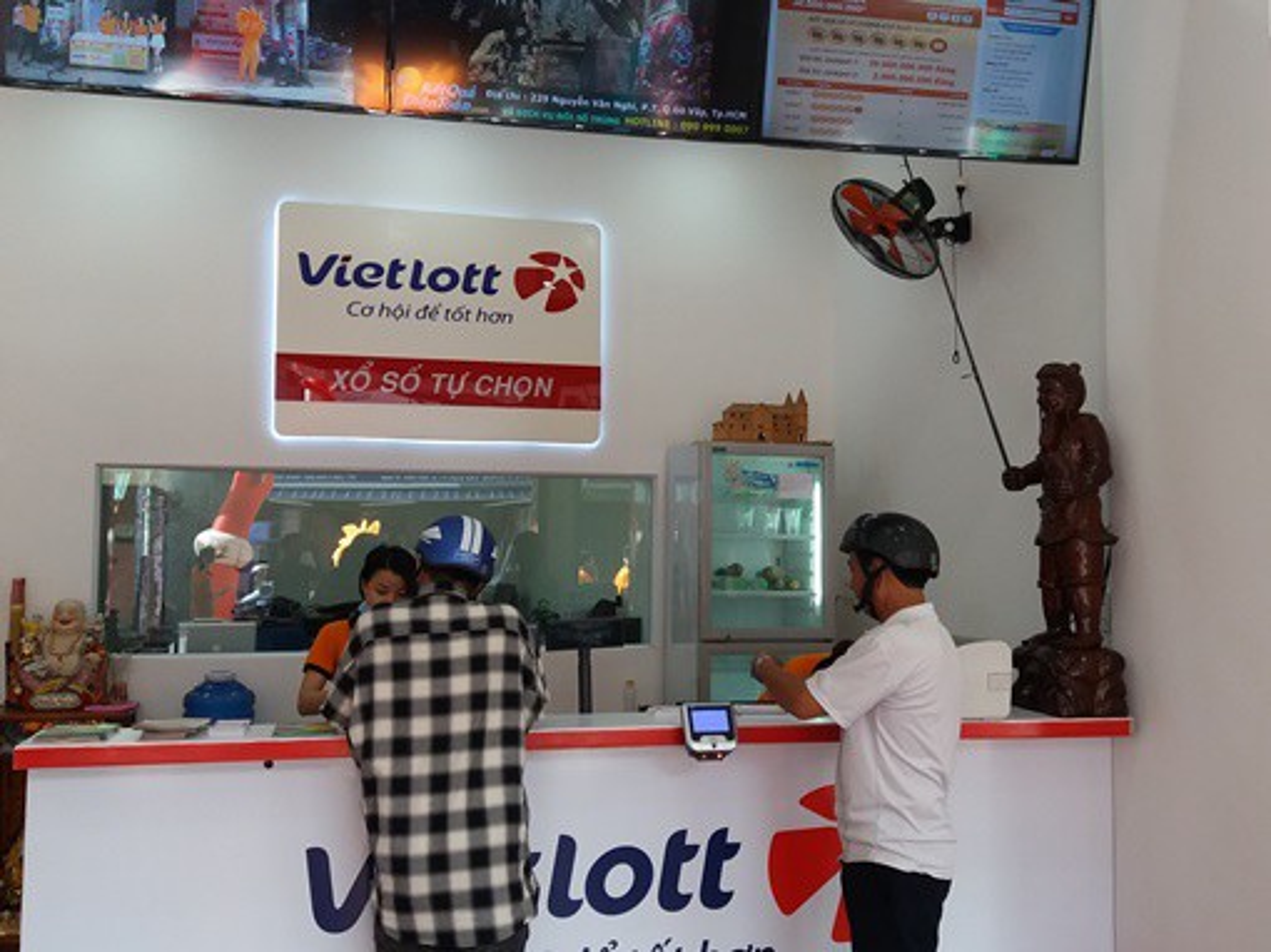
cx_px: 636
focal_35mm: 28
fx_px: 1028
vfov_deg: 49.7
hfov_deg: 63.5
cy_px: 476
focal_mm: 3.7
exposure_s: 1/120
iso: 100
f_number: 1.9
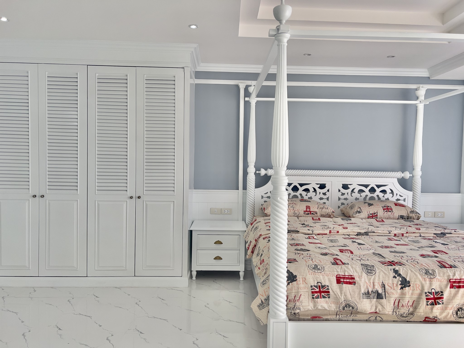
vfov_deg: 53.1
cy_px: 174
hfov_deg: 67.3
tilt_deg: -2.2
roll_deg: -0.8
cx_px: 232
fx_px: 349
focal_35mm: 26
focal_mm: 5.7
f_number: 1.5
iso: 50
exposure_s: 1/743
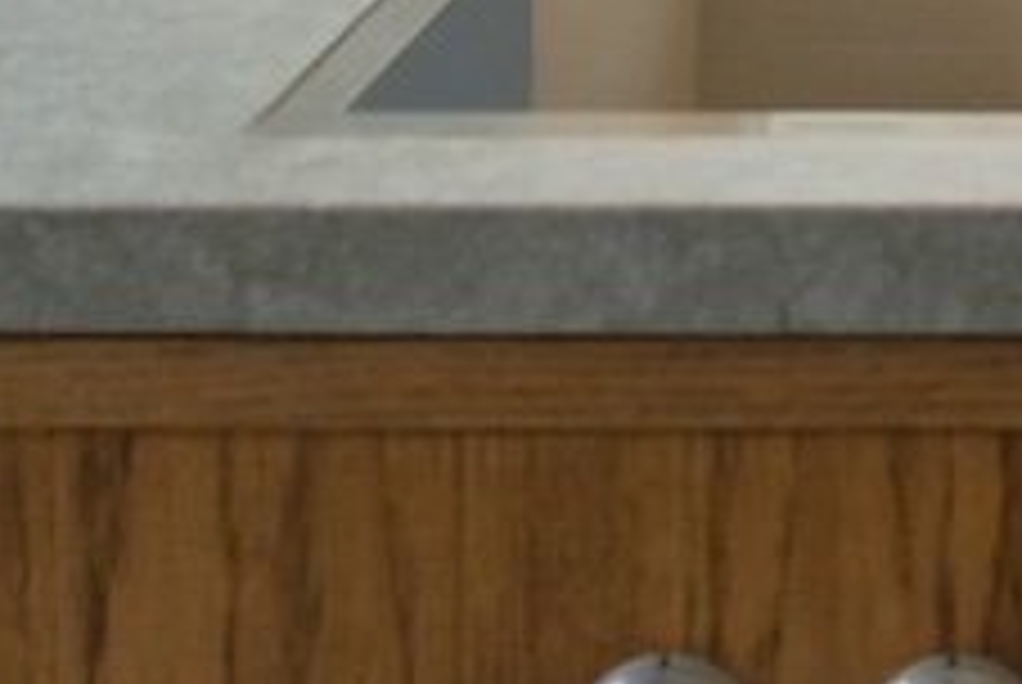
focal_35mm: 190
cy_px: -1422
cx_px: 1981
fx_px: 5401
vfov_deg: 6.6
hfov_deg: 10.1
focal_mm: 24
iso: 250
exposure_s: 1/100
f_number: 4
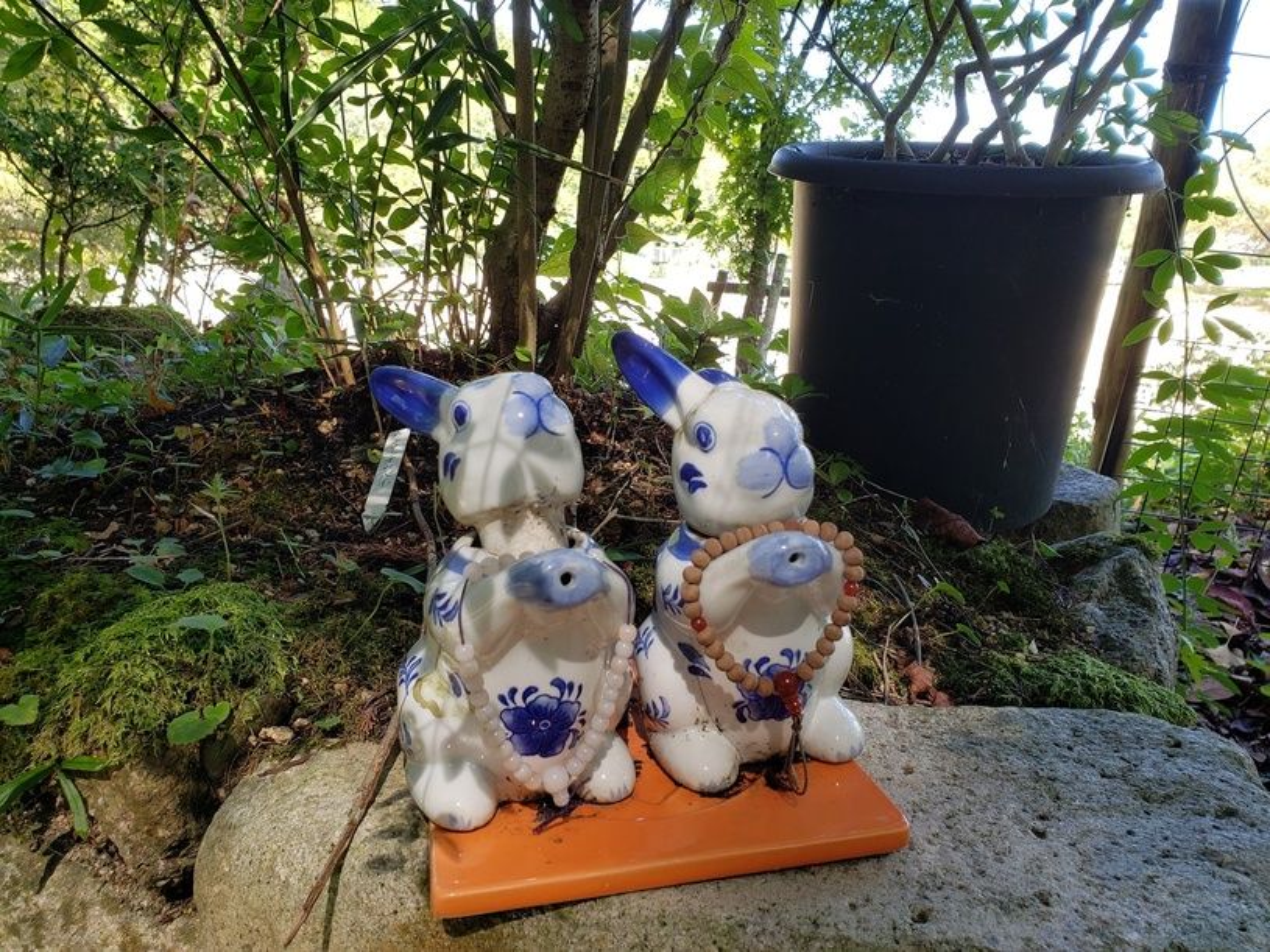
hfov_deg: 67.3
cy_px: 476
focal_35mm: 26
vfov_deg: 53.1
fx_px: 954
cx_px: 635
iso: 64
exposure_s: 1/100
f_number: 2.4
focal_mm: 4.3
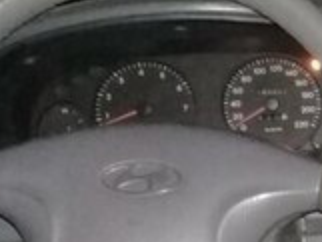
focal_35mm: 127
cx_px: 564
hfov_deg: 13.9
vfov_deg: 11.7
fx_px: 1182
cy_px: 173
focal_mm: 3.3
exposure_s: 1/15
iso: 640
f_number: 2.2
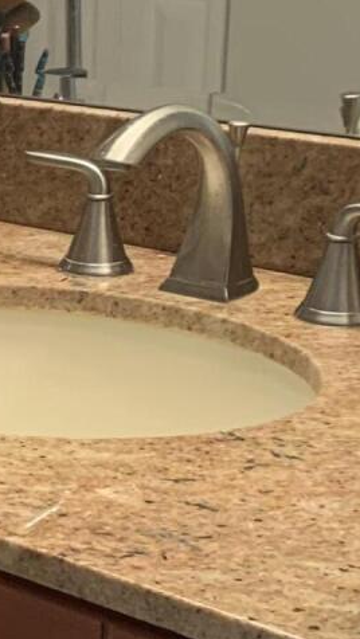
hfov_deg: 8.8
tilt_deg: -17.9
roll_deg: +3.6
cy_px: 439
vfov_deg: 17.9
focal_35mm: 119
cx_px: -642
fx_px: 2018
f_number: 1.8
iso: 125
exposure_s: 1/60
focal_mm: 4.25
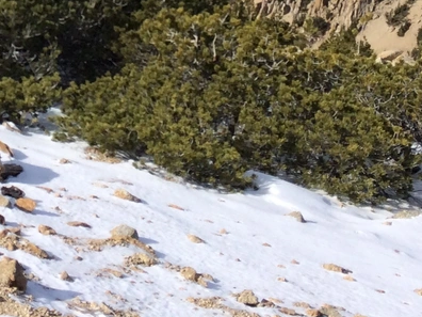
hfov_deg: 17.4
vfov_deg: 12.4
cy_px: -252
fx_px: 1329
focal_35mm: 109
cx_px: -51
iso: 40
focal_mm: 4.12
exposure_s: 1/2933
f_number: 2.2
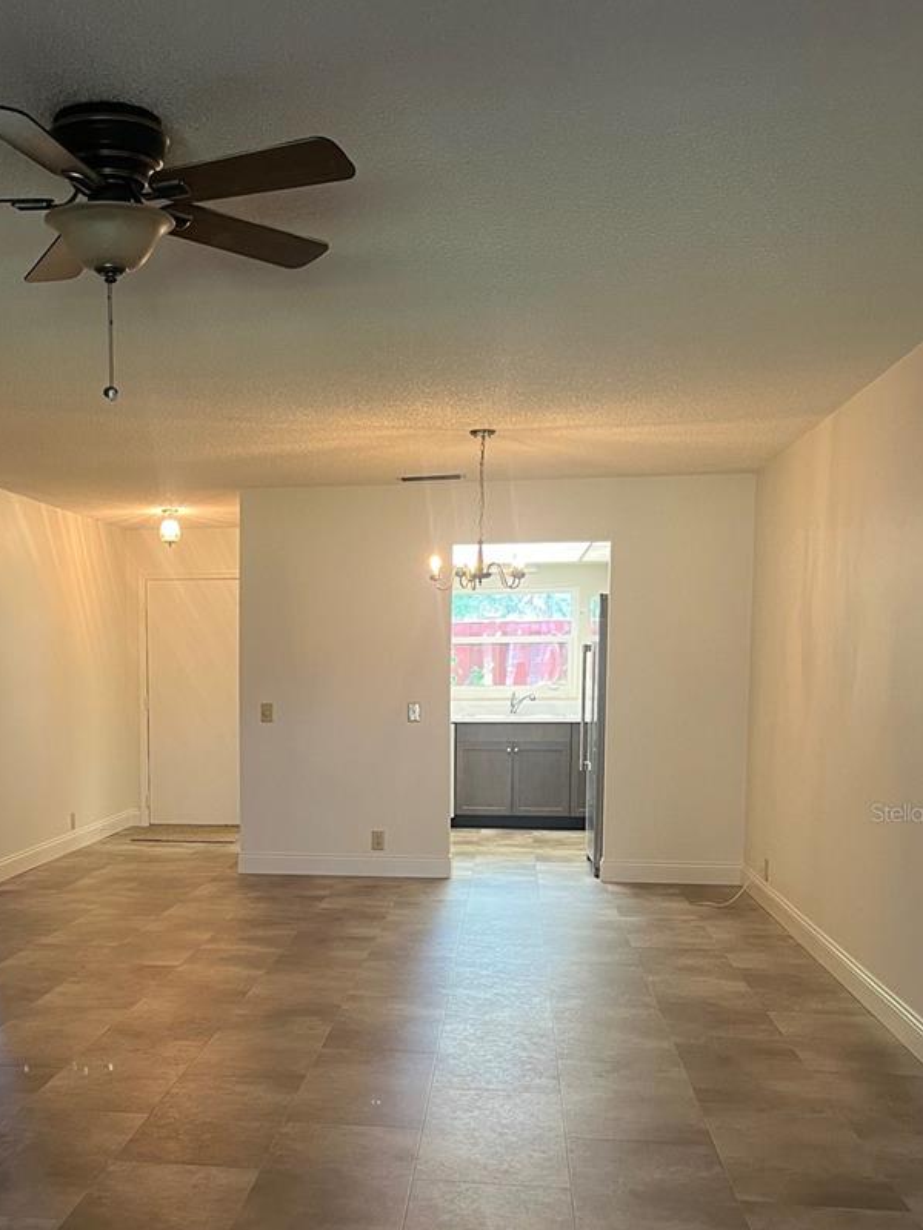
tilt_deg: -4.9
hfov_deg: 36.3
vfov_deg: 47.2
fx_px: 1387
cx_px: 288
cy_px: 812
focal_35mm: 39
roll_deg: +1.2
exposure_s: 1/60
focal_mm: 5.1
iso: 200
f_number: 1.6
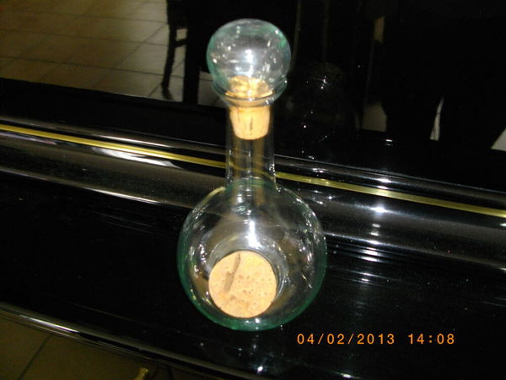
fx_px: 468
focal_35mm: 32
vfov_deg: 44.2
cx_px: 253
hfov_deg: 56.8
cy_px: 190
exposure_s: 1/3
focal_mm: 5.7
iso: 200
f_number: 2.9
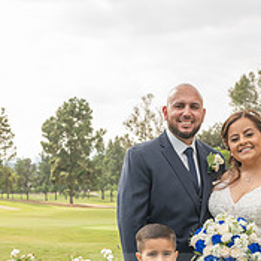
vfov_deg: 20.0
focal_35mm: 83
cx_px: 216
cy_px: 288
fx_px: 708
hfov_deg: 20.6
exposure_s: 1/200
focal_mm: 38
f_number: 6.3
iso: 200
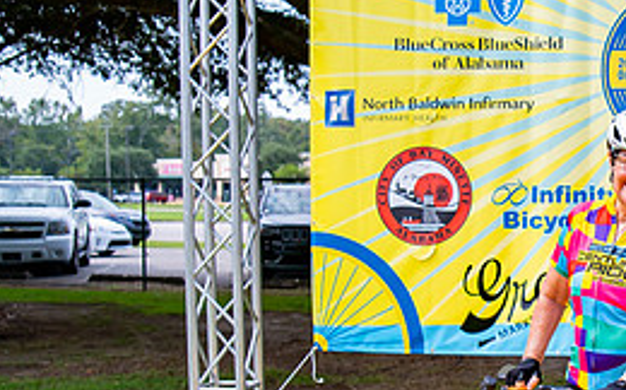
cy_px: 311
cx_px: 712
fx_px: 2591
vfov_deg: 8.6
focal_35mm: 152
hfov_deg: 13.5
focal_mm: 55
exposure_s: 1/3200
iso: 500
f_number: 2.8
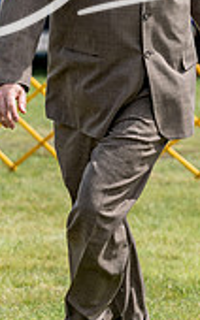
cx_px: 260
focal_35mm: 476
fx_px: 4158
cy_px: 79
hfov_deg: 2.8
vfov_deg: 4.4
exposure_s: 1/1000
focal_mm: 111
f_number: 3.5
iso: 100
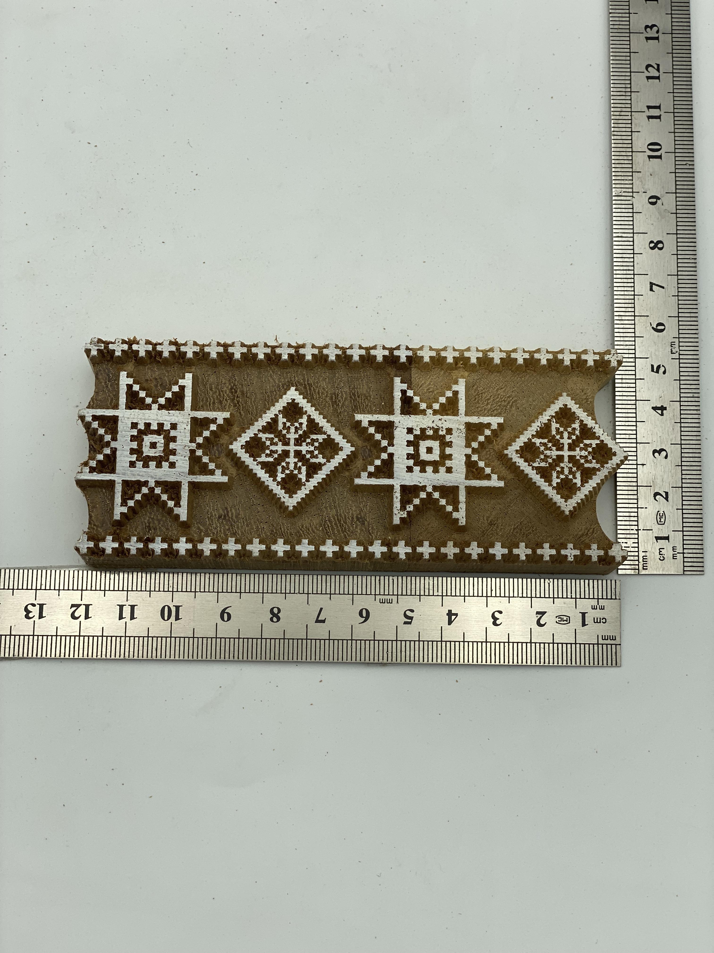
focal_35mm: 52
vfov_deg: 36.8
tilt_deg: -79.1
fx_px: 1430
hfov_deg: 28.0
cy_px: 476
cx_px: 357
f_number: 2
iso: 20
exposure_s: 1/705
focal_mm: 6
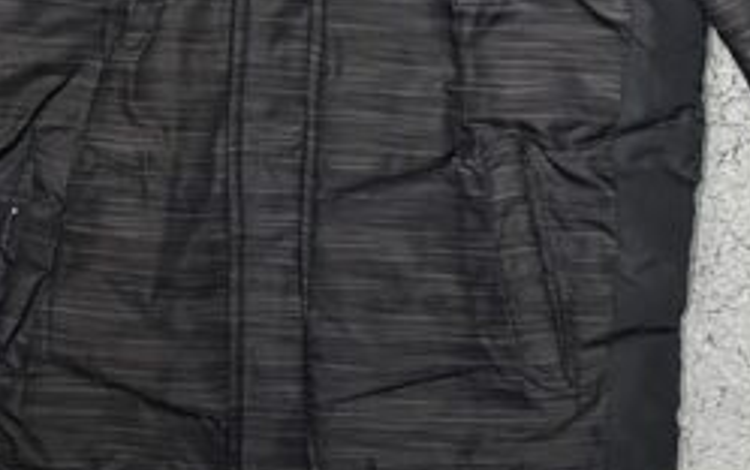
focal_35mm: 59
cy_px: -227
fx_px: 1207
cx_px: 283
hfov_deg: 34.4
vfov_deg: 19.3
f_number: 1.6
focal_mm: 4.2
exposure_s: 1/50
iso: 250
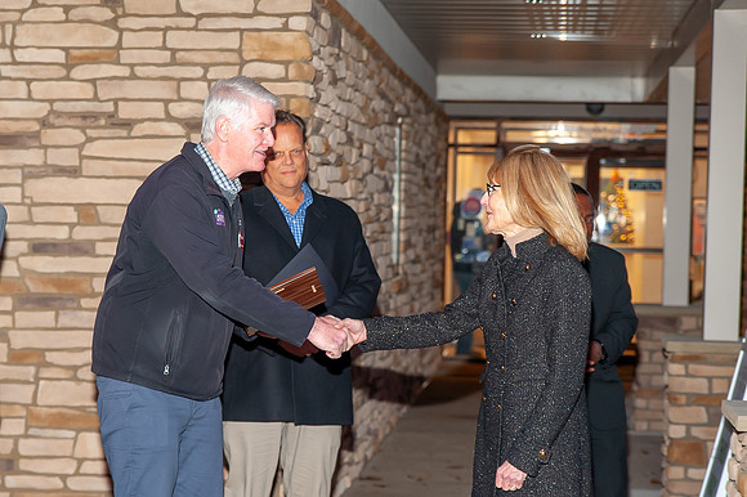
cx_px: 272
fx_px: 1926
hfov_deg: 21.9
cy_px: 303
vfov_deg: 14.7
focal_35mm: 93
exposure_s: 1/160
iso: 800
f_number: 3.5
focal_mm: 62
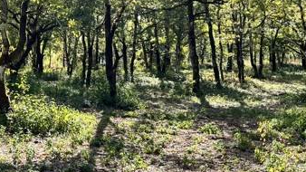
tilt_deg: +1.0
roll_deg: +1.1
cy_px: 62
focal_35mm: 67
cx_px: 53
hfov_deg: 30.5
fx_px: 544
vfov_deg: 18.0
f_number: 1.6
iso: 50
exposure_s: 1/1441
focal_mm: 5.1
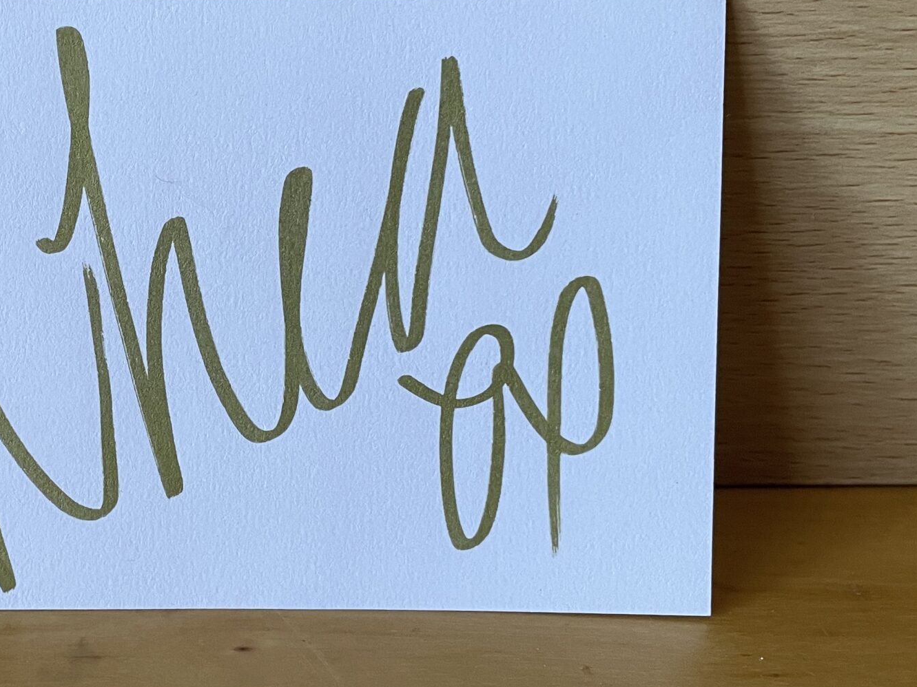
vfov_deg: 29.1
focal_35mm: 50
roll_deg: -0.4
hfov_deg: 37.2
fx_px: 1324
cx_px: 218
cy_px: 289
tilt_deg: -26.8
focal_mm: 4.2
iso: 125
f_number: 1.6
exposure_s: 1/66
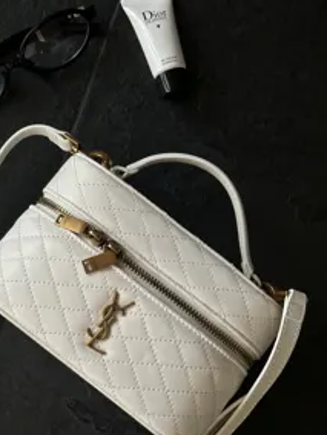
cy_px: 256
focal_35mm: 81
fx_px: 1020
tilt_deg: -86.0
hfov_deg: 18.1
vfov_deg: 24.1
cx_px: 84
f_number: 1.78
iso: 64
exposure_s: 1/638
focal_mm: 6.86
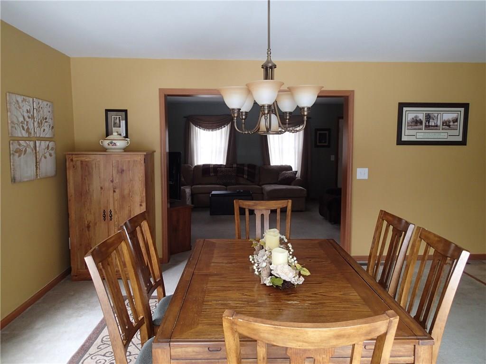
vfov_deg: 54.9
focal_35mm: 25
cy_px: 182
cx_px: 243
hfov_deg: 69.4
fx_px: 351
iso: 200
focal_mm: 4.5
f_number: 2
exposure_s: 1/50
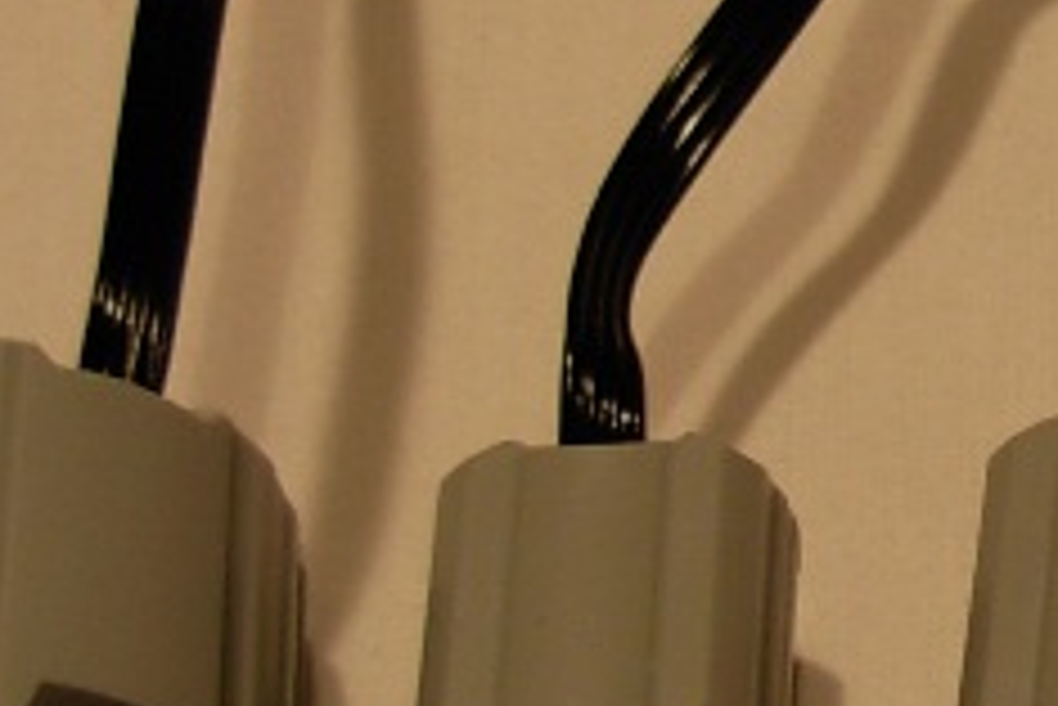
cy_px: 112
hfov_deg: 11.3
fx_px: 5058
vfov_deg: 8.0
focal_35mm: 172
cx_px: 1792
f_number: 2.9
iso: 79
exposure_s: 1/11.3
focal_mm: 6.3
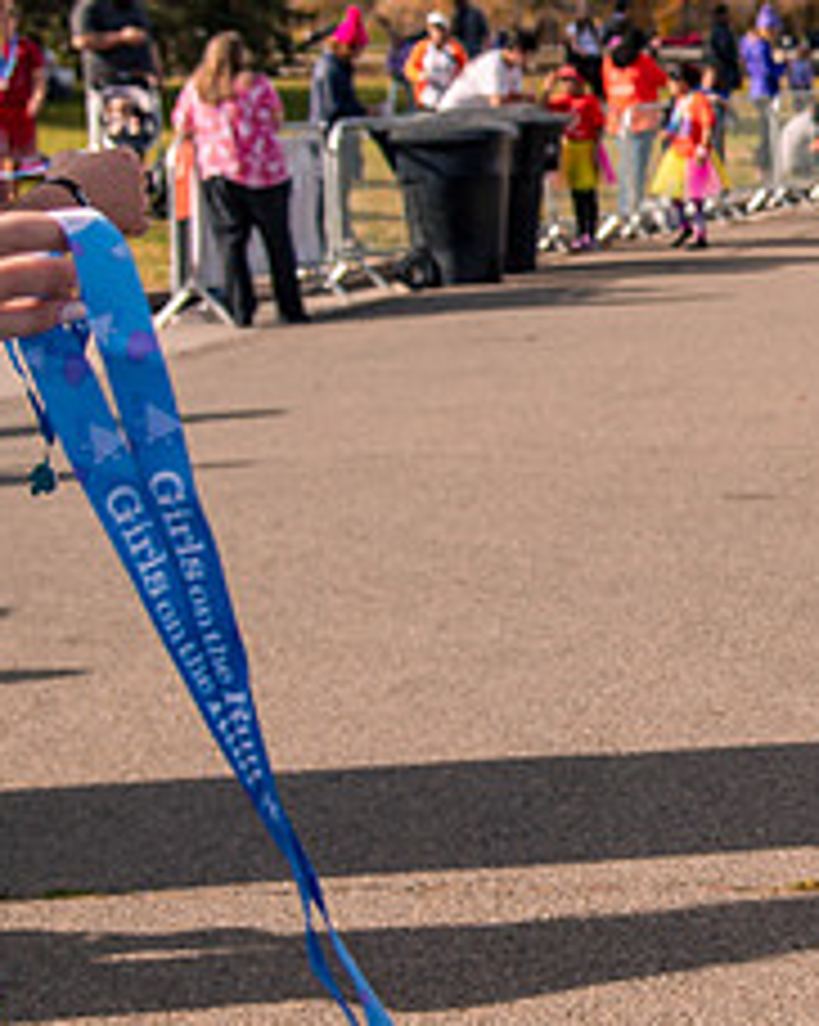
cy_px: 354
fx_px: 3580
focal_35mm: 118
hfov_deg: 12.5
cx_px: 1136
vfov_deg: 16.3
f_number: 5
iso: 200
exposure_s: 1/1000
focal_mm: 38
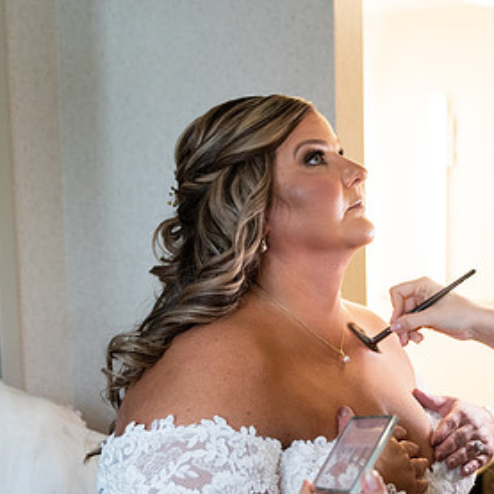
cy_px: 317
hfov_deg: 26.1
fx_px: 1033
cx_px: 435
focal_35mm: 64
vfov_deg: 26.8
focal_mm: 36
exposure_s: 1/640
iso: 2000
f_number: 2.8
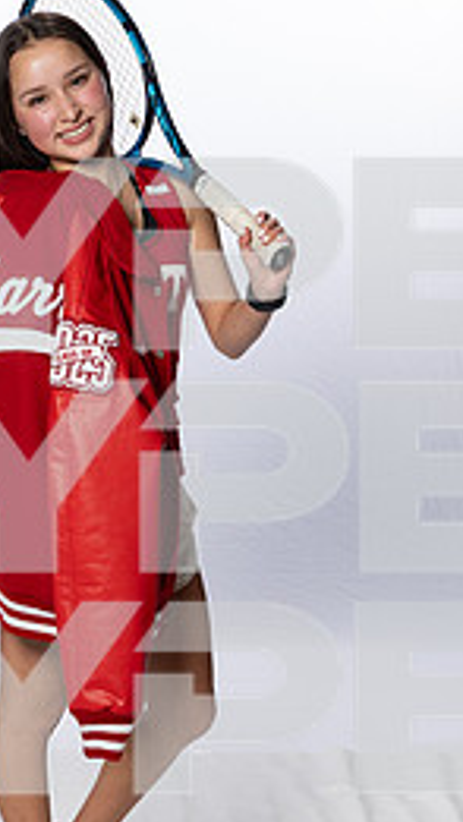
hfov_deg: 11.7
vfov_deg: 20.7
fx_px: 2246
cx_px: 104
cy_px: 479
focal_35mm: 103
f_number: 8
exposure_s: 1/250
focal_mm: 57
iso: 640
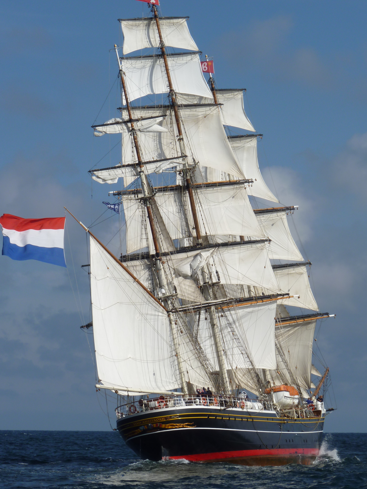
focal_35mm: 180
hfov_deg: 8.2
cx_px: 197
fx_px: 2544
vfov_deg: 11.0
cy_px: 254
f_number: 7.1
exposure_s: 1/500
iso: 80
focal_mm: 28.3
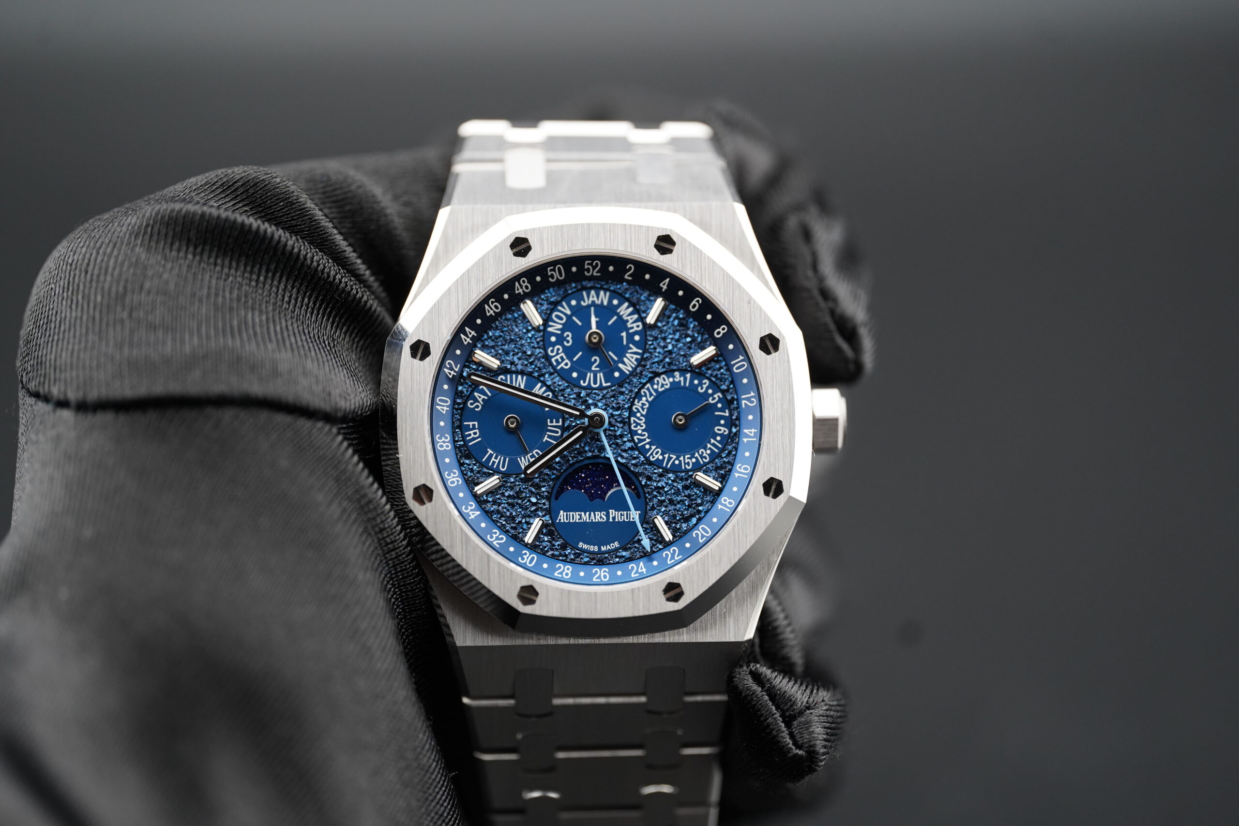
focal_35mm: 105
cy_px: 413
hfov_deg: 19.5
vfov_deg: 13.0
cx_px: 620
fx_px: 3614
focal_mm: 105
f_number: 2.8
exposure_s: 1/125
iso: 1250
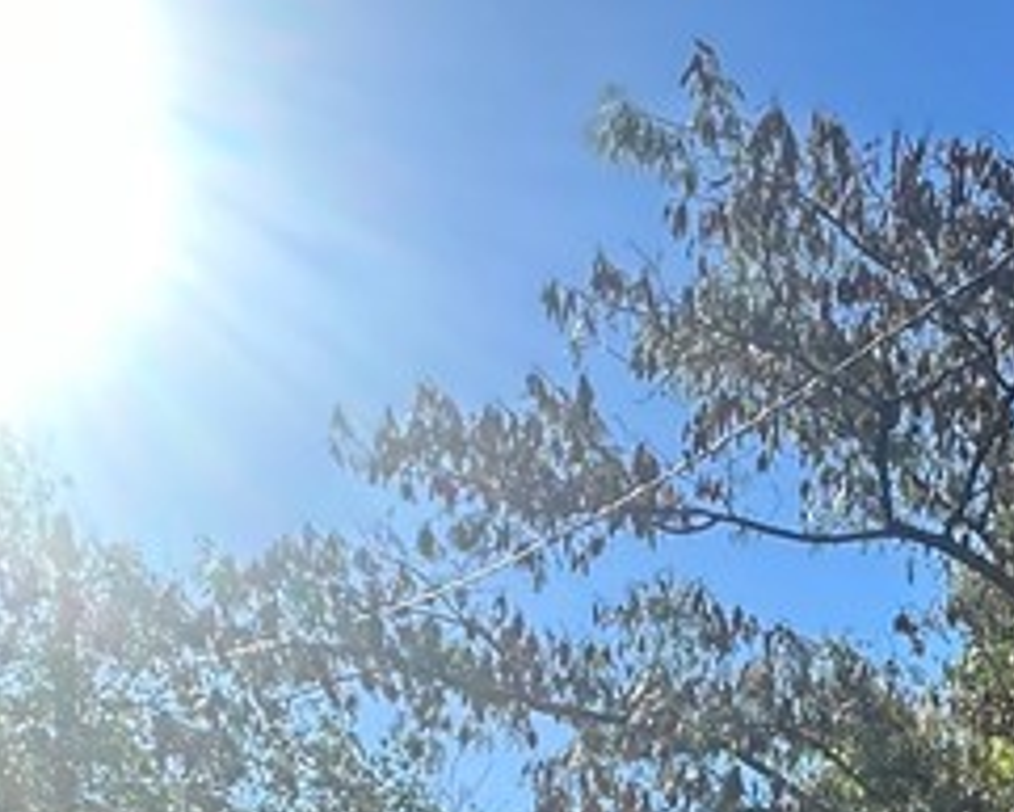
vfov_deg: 20.7
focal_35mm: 58
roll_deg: -1.9
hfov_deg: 30.3
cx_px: 1001
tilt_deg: +2.4
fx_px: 1741
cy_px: 1342
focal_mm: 2.22
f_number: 2.2
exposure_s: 1/725
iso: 40
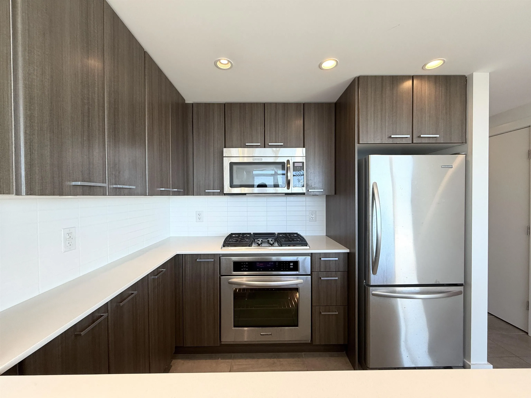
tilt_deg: -1.3
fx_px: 215
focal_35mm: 14
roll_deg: +0.6
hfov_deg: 102.1
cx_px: 266
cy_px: 199
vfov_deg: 85.7
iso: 80
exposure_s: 1/120
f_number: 2.2
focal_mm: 2.22
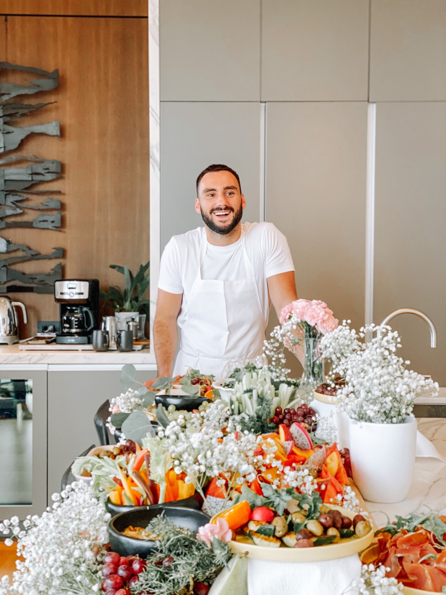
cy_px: 298
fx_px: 893
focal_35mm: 52
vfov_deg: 36.8
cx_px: 223
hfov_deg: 28.0
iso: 200
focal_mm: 6
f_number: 2
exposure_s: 1/120
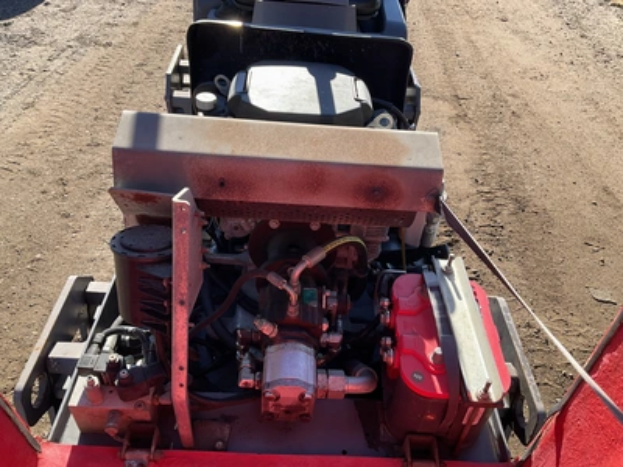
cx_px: 312
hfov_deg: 61.7
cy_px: 234
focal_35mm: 29
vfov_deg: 48.2
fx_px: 522
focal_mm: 3
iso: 25
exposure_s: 1/568
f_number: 1.8
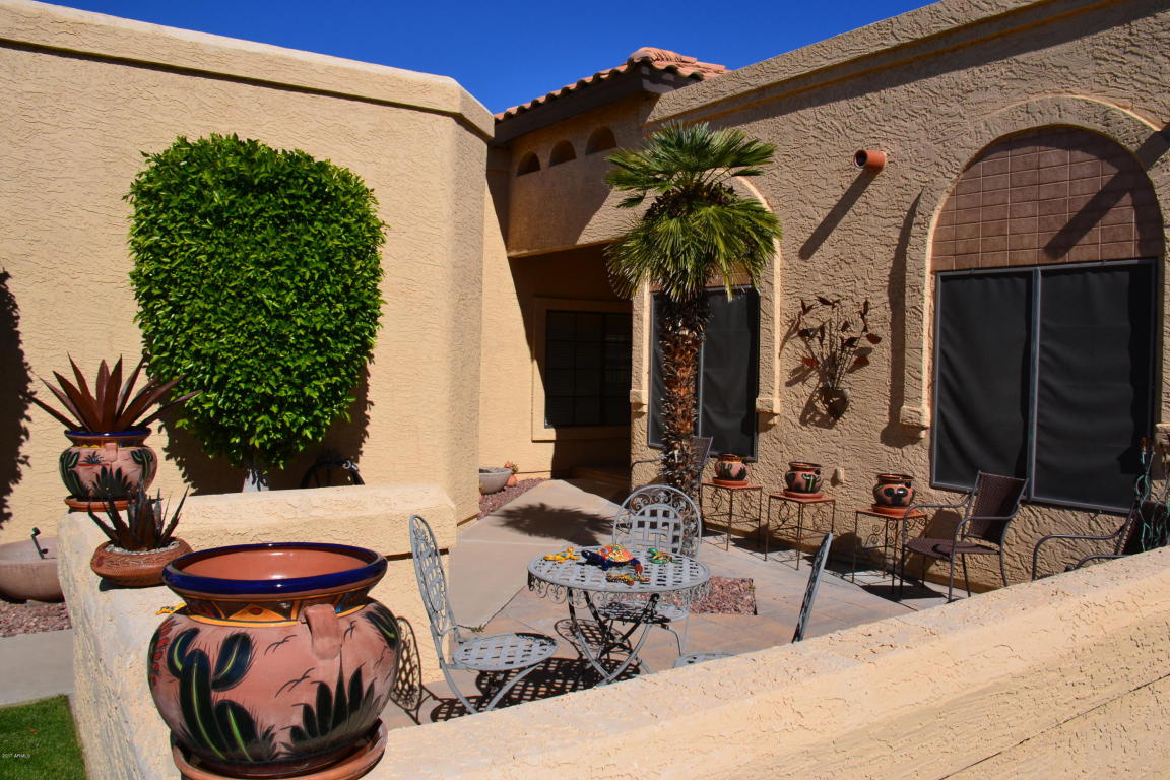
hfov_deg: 67.4
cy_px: 390
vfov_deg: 47.9
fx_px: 877
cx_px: 585
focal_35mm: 27
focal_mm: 18
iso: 250
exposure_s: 1/500
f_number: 11
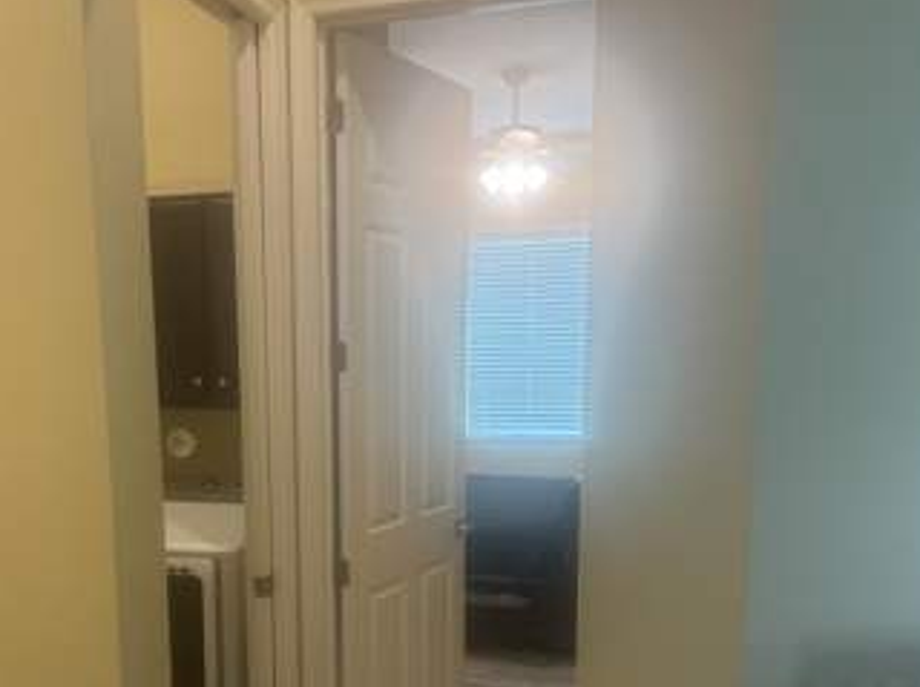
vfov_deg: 38.8
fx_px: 955
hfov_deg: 50.6
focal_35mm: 36
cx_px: 316
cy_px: 493
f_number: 1.78
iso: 250
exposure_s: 1/60
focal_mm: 6.76
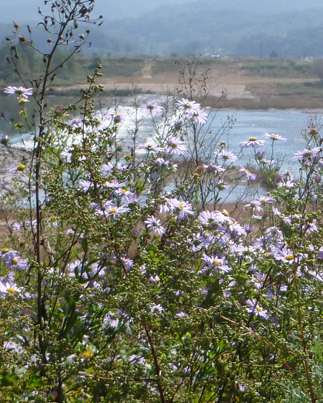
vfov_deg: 17.6
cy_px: 190
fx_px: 1303
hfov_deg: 13.5
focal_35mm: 109
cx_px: 438
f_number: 3.6
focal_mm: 6.1
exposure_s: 1/1000
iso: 100
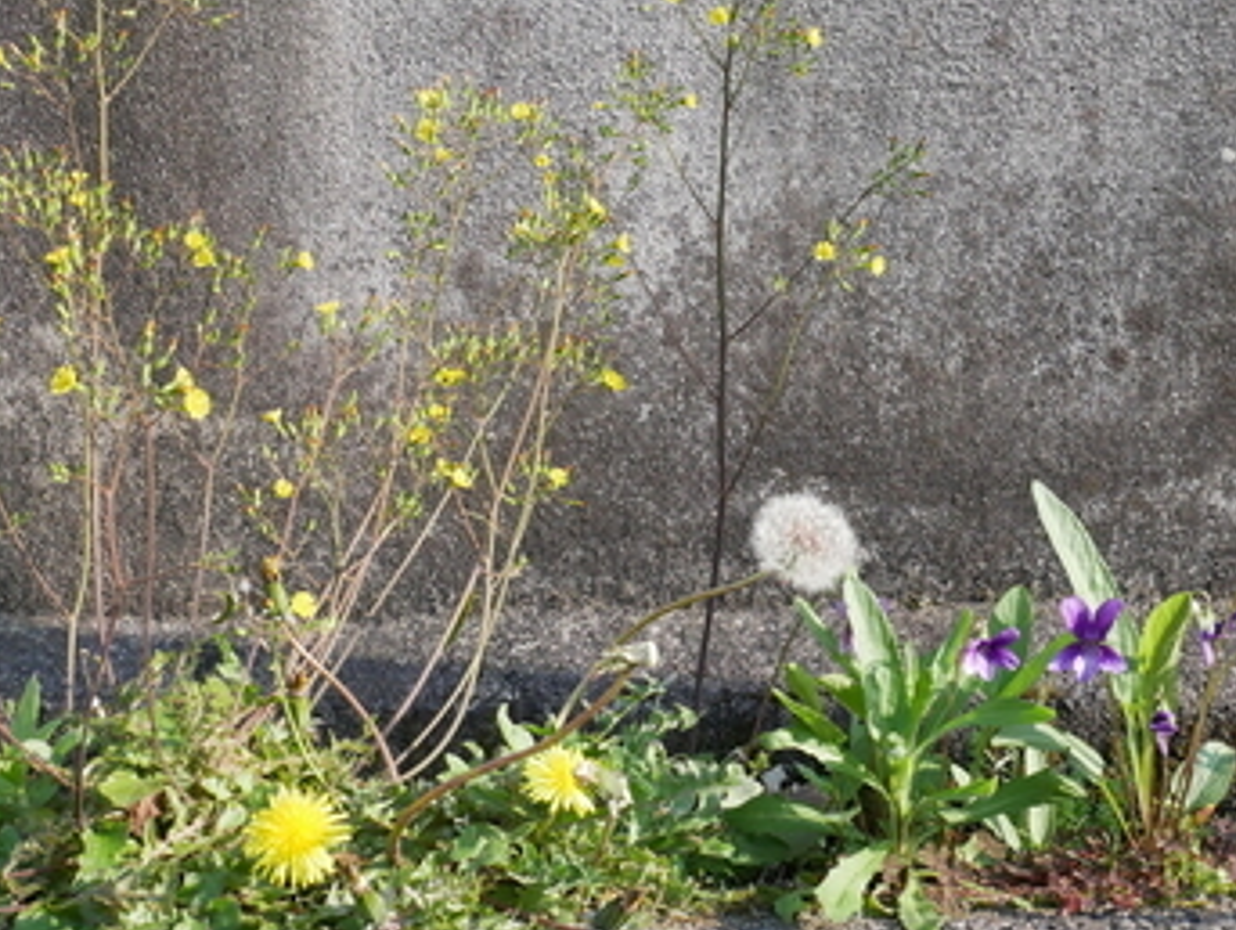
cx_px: 645
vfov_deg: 23.3
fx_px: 2252
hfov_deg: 30.7
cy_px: 420
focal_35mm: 63
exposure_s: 1/400
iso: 800
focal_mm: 18
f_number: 8
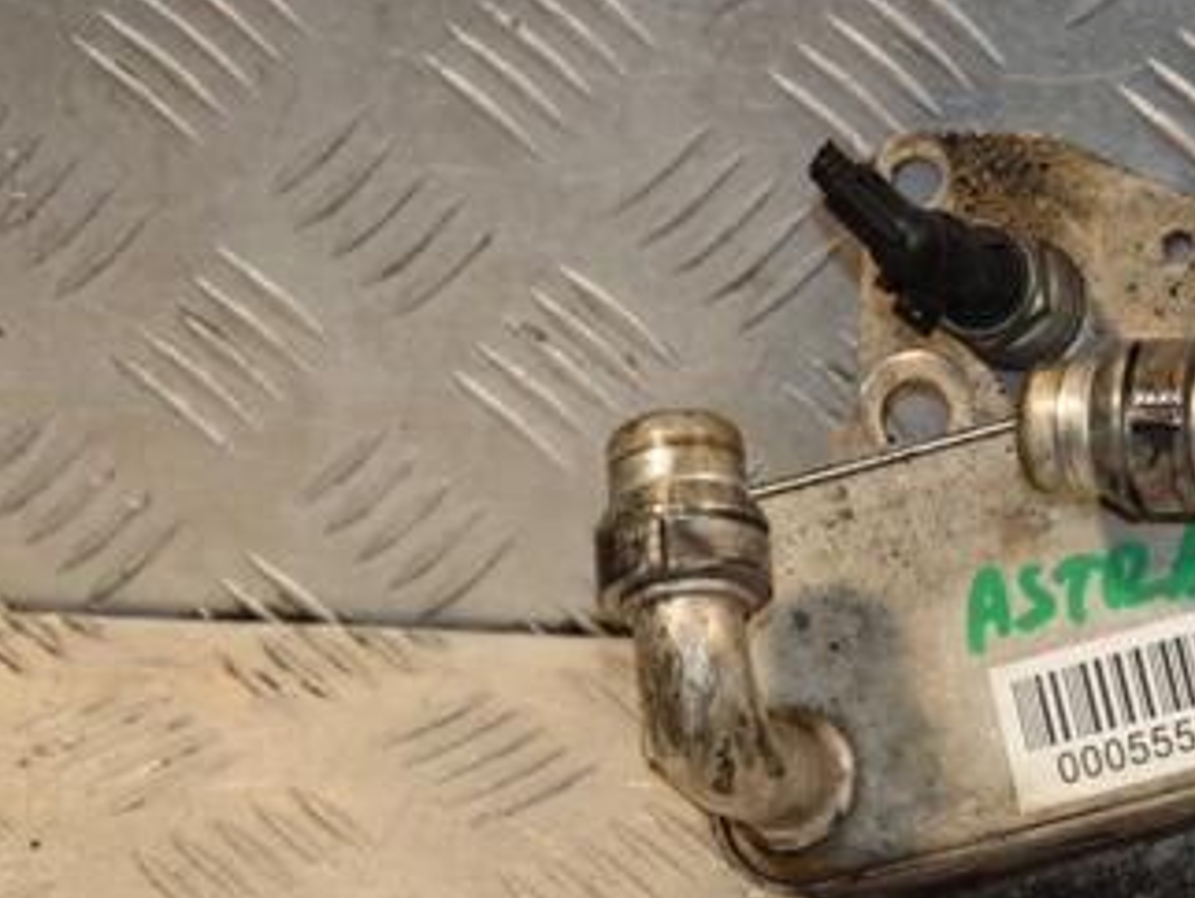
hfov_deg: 10.4
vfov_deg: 7.9
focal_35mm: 188
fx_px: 6495
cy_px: 460
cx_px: 1110
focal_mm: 70
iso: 800
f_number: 7.1
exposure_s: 1/200
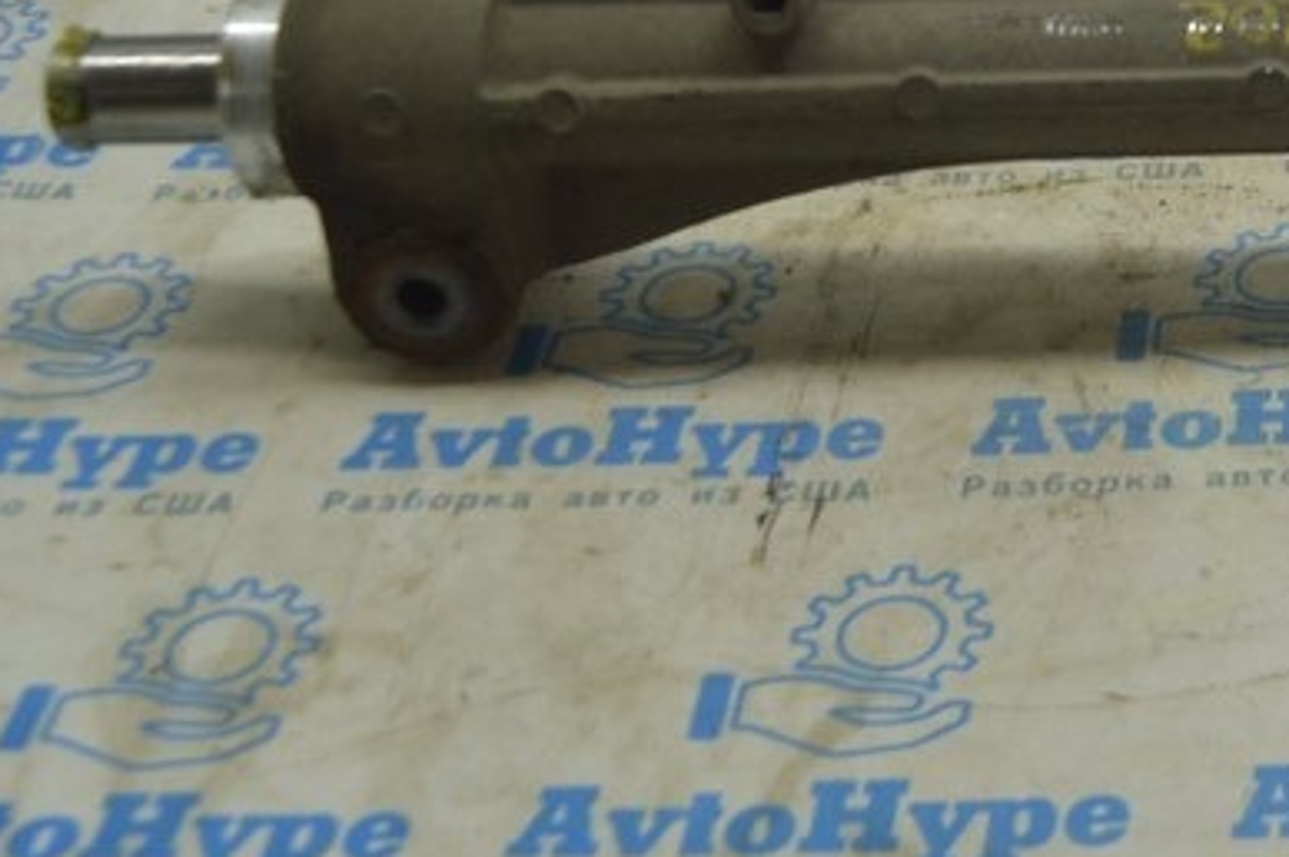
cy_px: -51
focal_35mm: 95
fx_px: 3399
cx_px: 1419
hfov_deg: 20.5
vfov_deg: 14.1
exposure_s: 1/40
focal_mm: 24
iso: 400
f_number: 5.6
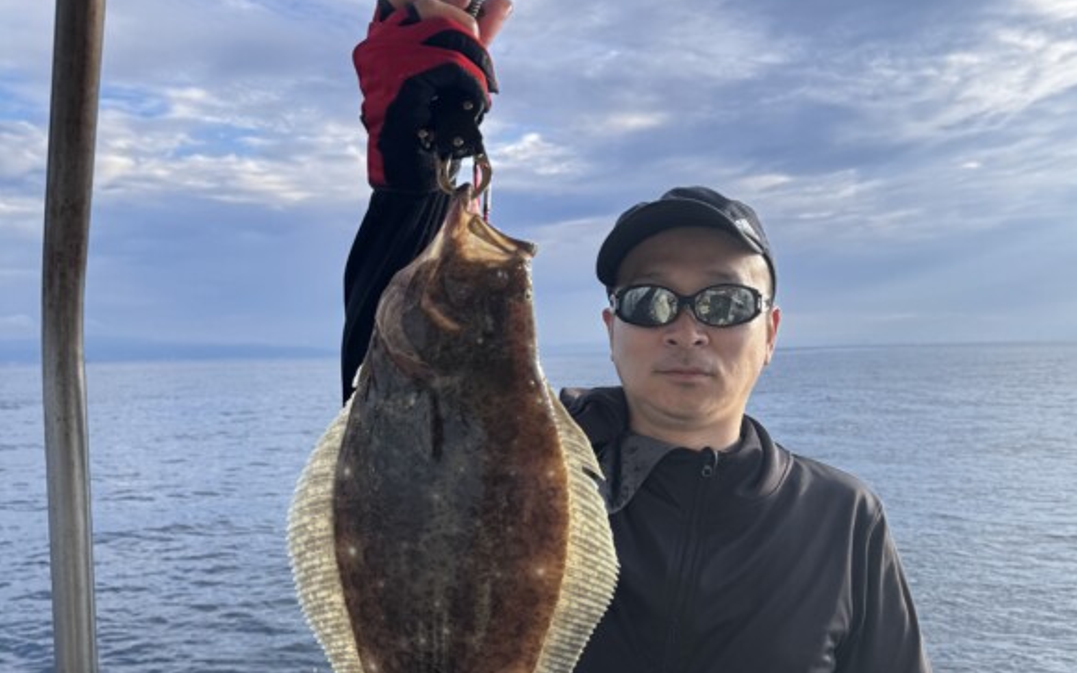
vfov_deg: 36.0
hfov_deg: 55.3
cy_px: 436
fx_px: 1027
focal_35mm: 35
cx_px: 554
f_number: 1.78
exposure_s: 1/1339
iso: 80
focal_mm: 6.76
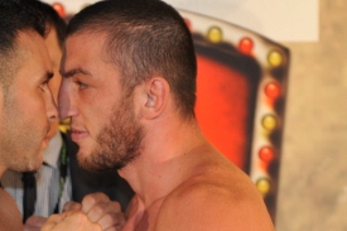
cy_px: 247
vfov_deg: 6.7
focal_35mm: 204
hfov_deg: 10.0
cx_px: 35
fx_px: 1965
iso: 500
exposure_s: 1/160
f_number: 2.8
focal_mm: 70
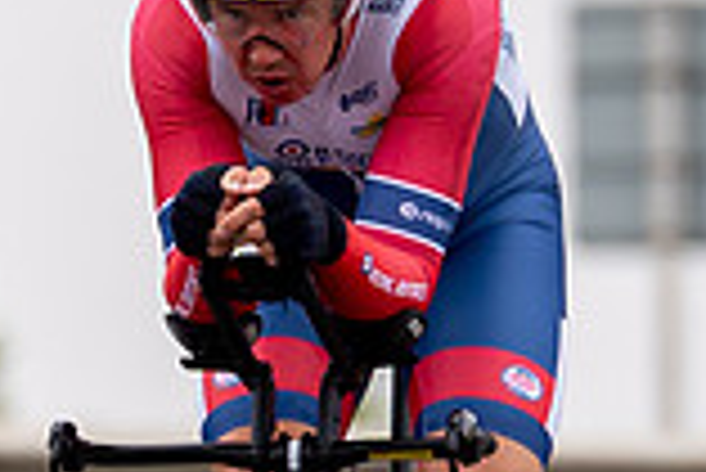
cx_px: 160
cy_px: 527
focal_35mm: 1814
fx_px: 35607
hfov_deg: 1.1
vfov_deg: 0.8
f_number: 3.5
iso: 100
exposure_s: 1/800
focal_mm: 200
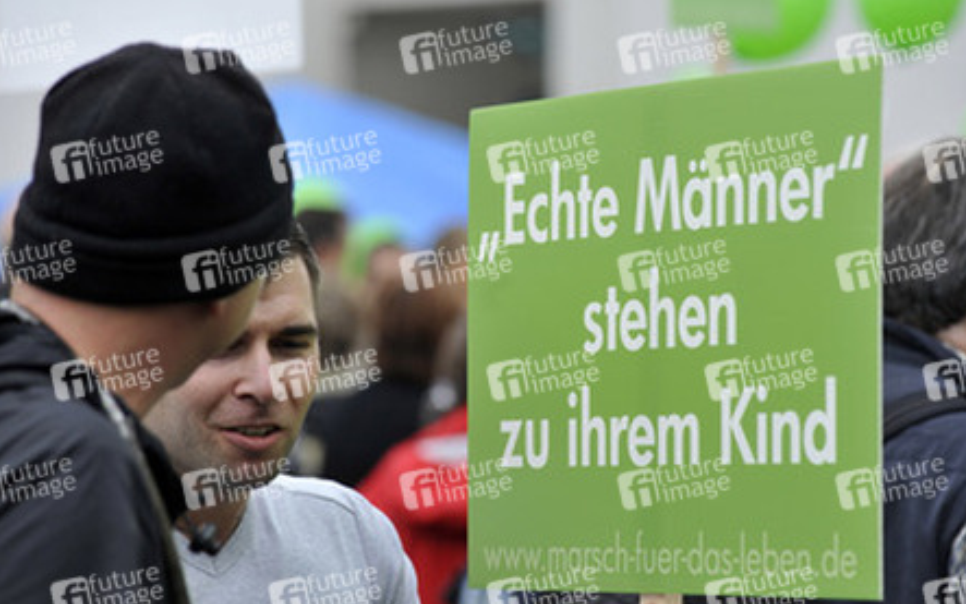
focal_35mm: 150
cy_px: 321
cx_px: 484
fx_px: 3949
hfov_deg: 13.9
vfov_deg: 8.7
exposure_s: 1/1250
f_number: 5
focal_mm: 145
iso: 640
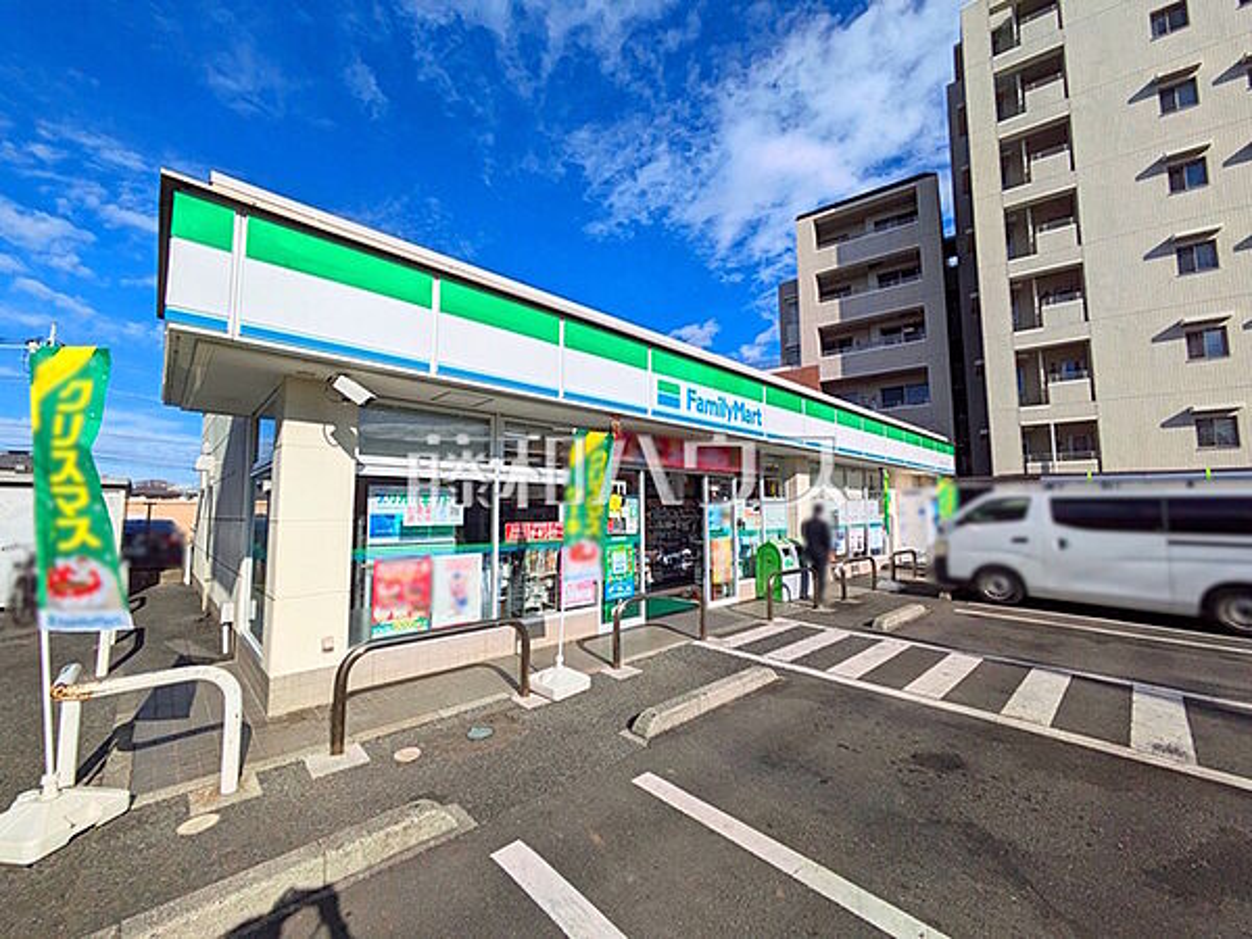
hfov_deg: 102.1
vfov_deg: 85.7
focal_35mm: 14
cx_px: 626
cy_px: 470
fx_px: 506
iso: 52
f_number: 2.2
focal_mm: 1.83
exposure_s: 1/7407
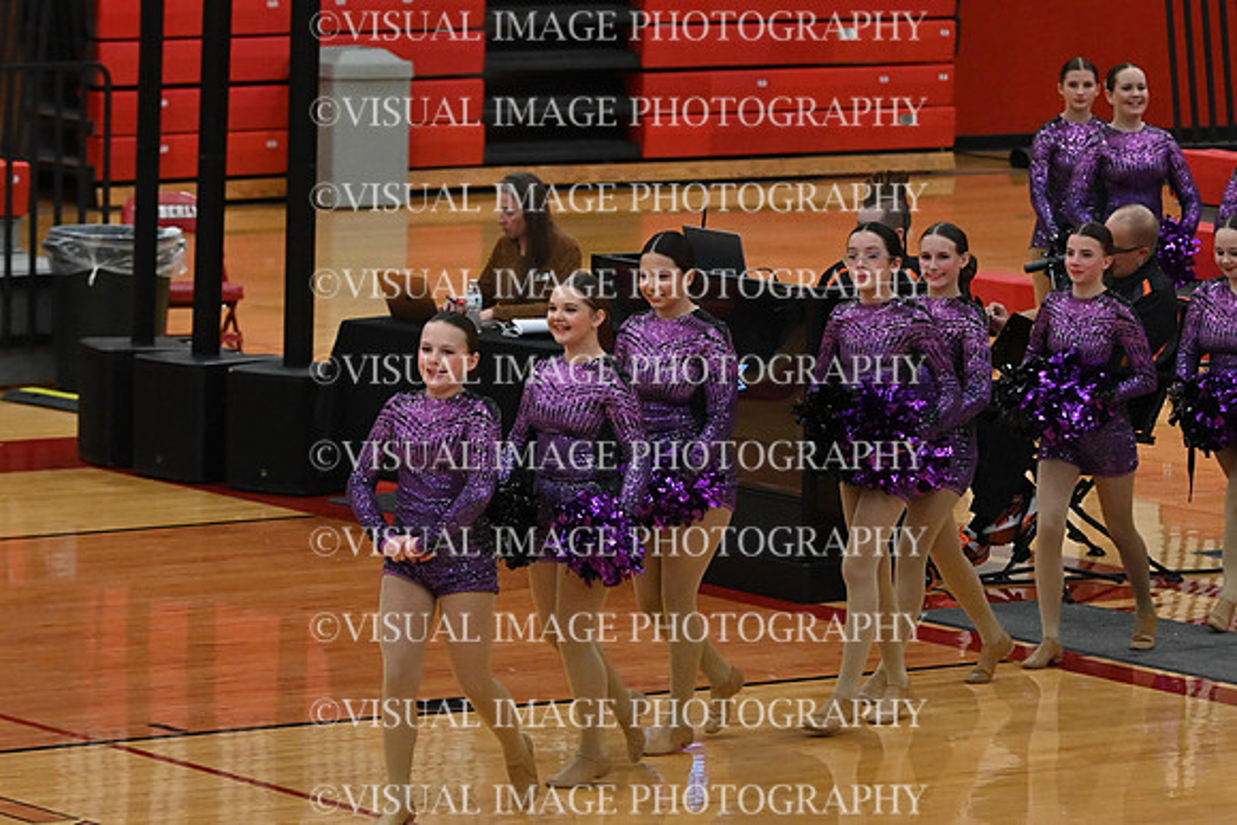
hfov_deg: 9.8
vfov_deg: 6.5
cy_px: 412
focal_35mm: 210
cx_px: 618
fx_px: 7217
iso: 6400
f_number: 4
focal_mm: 140
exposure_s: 1/400
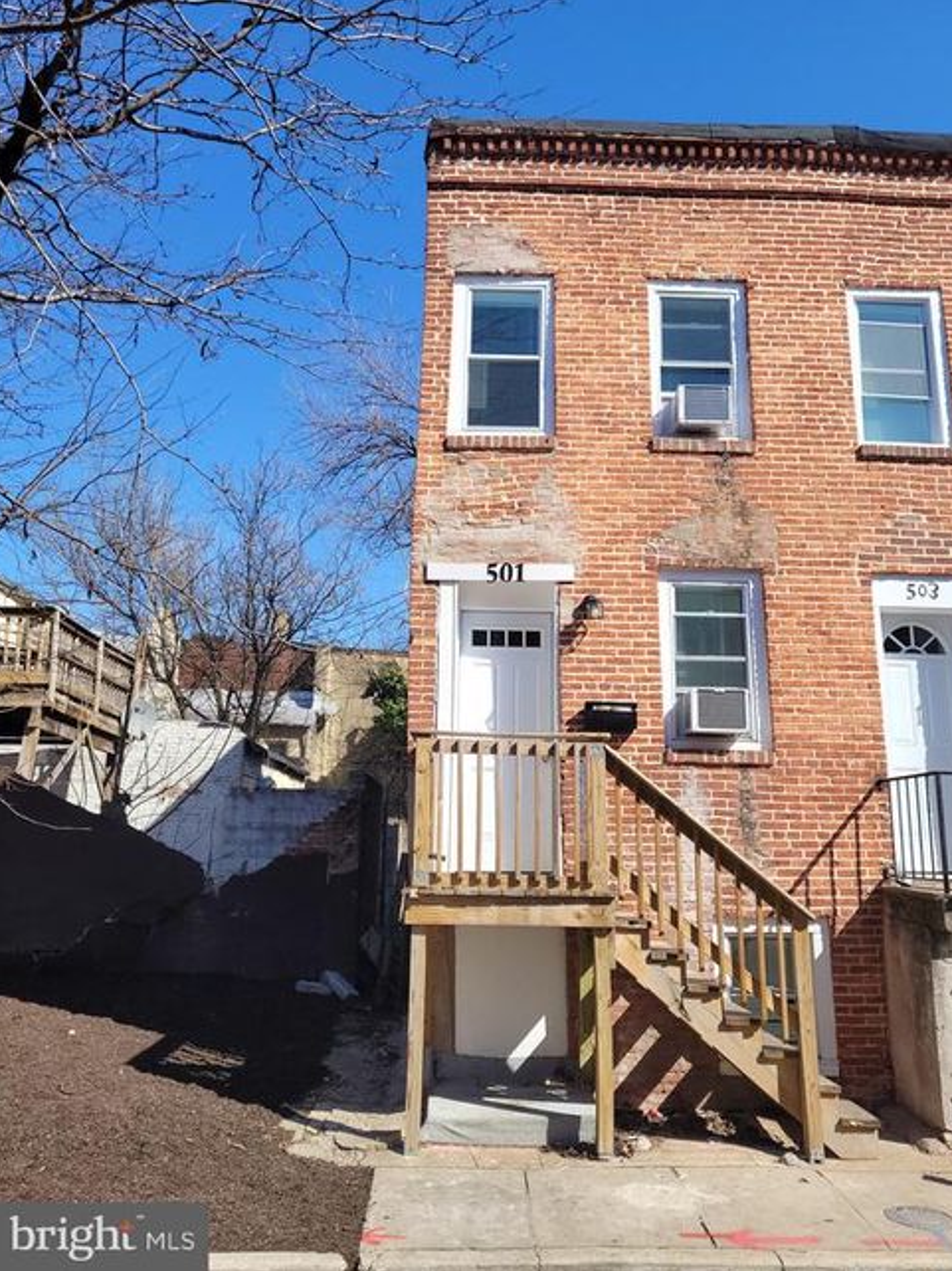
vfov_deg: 65.3
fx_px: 991
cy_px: 613
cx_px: 489
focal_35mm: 27
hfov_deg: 51.3
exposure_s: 1/1951
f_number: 1.8
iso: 40
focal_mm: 5.4
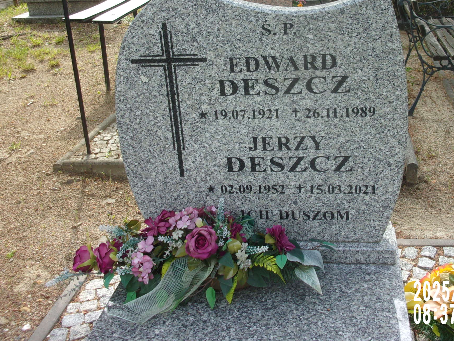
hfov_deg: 44.6
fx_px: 551
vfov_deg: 33.9
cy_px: 103
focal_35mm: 42
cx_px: 267
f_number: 3.9
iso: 80
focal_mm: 5.1
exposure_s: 1/120
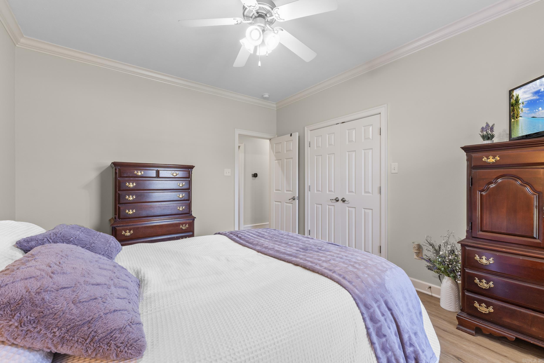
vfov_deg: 77.3
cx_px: 272
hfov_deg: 100.4
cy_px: 182
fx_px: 227
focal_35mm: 15
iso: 200
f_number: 9
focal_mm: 10
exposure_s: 1/2
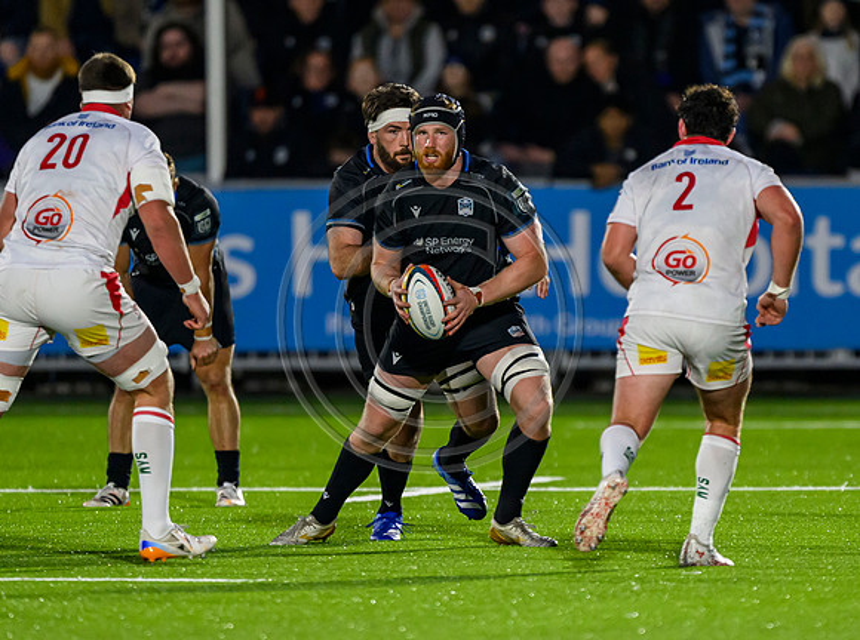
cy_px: 289
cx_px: 494
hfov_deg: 2.3
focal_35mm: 855
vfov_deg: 1.7
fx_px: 21198
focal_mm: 560
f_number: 4
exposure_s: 1/1250
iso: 4000
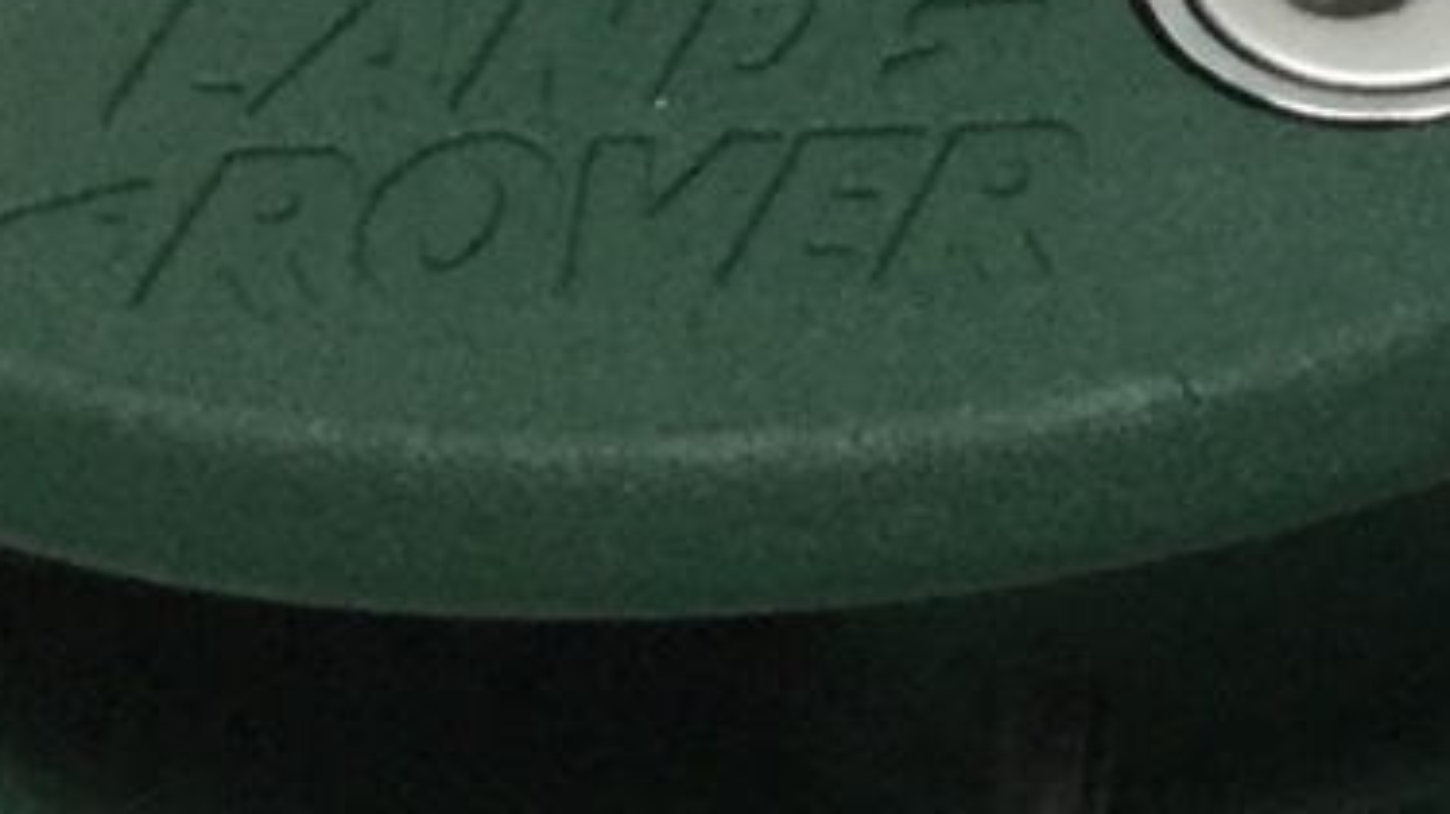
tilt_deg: -46.7
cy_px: -457
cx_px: 2268
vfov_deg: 6.5
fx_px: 7110
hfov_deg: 11.1
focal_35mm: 185
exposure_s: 1/33
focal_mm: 3.3
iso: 64
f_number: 2.4
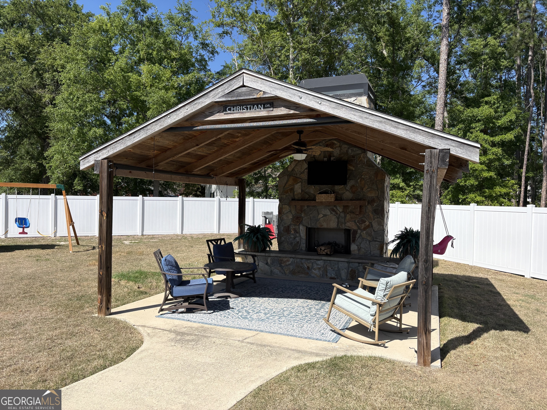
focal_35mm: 26
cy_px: 205
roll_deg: -0.8
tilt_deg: +0.2
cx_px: 274
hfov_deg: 67.3
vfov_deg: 53.1
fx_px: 411
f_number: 1.6
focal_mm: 5.96
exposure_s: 1/3448
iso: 50
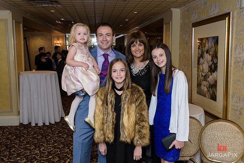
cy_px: 76
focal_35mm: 34
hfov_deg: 55.8
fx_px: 230
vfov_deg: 38.9
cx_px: 120
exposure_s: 1/200
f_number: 4
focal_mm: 28
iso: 1250
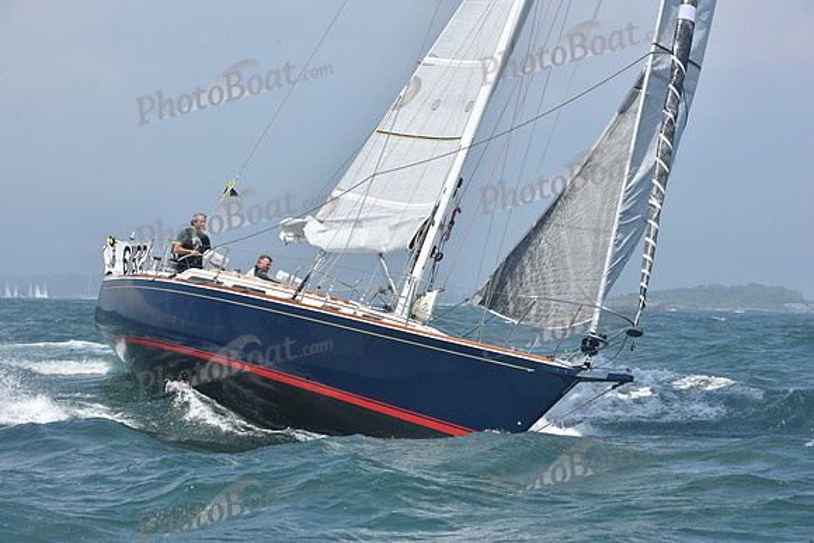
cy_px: 272
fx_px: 2262
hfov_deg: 20.4
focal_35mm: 100
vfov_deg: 13.7
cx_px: 407
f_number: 9
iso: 320
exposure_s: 1/1000
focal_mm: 100
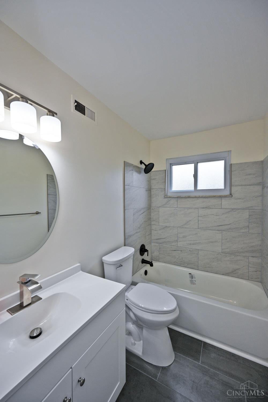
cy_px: 201
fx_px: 156
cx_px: 134
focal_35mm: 14
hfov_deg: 81.2
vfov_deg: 104.3
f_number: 5.6
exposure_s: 1/125
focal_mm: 14
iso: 200
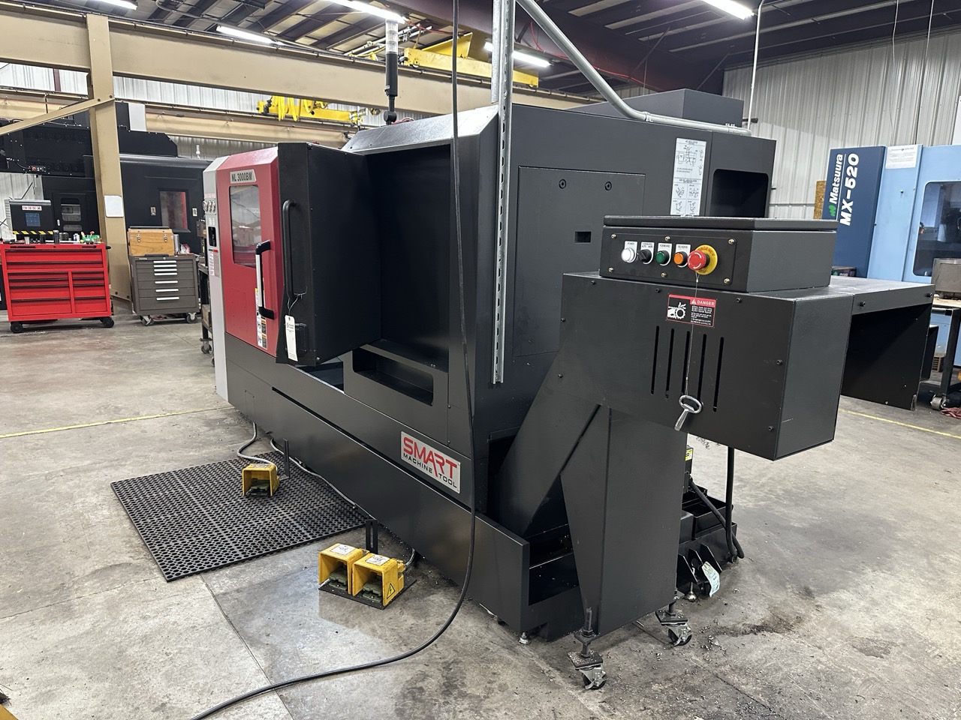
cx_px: 480
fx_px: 666
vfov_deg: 56.8
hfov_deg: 71.6
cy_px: 360
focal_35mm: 24
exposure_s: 1/60
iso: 400
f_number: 1.78
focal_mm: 6.86
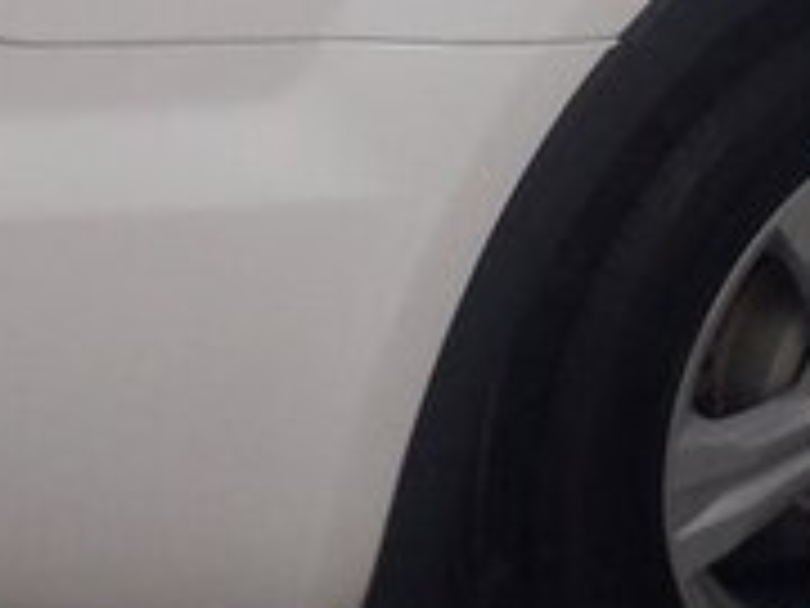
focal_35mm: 99
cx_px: 1134
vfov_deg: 13.8
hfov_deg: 18.1
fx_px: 2317
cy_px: -376
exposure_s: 1/100
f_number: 1.9
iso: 80
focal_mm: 3.6
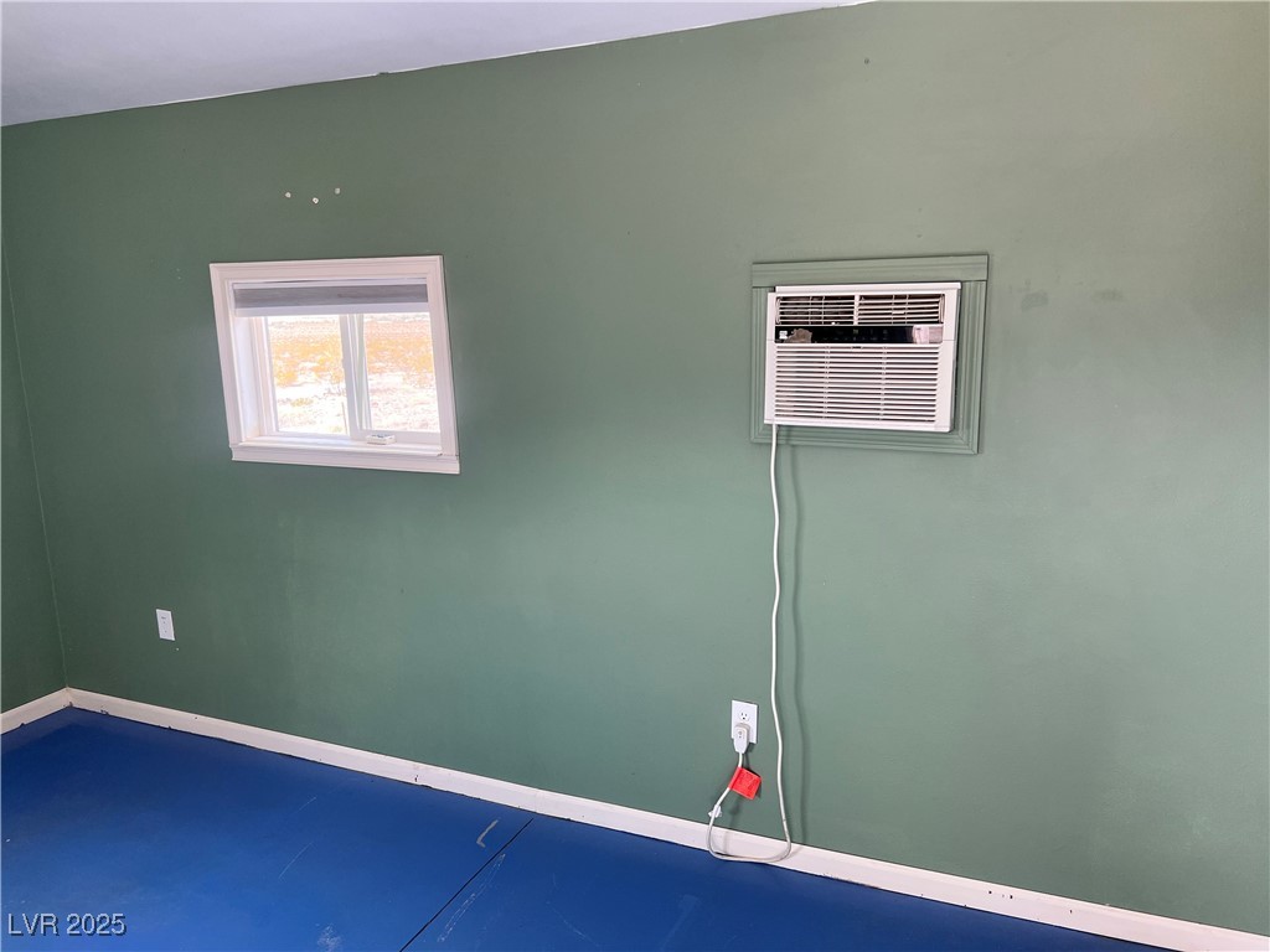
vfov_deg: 53.1
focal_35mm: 26
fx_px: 954
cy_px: 476
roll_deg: +1.4
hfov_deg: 67.3
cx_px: 635
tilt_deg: -10.6
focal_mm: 5.7
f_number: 1.5
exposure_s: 1/128
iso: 64
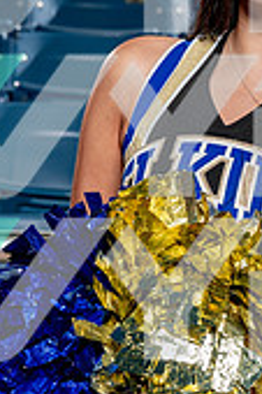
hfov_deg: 10.5
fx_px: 1422
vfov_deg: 15.7
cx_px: 227
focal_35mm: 130
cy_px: 127
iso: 200
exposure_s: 1/250
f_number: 5.6
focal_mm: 49
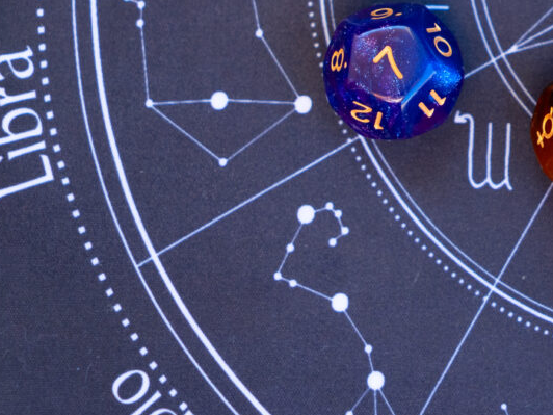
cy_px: 1
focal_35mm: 162
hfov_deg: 12.0
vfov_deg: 9.1
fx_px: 2588
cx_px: 601
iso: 1000
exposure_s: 1/125
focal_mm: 70
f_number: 7.1
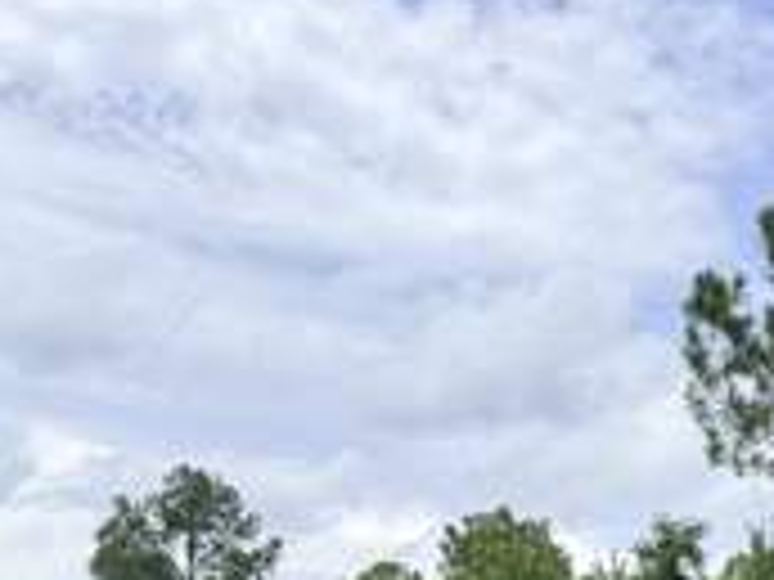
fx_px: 1498
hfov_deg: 28.3
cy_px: 780
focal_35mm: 67
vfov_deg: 19.9
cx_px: 630
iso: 80
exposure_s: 1/5714
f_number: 1.78
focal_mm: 6.76
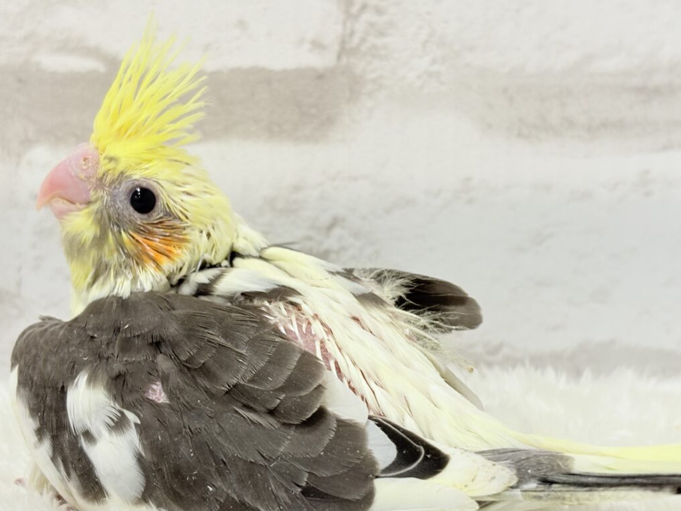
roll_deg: +0.9
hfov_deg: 31.7
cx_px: 316
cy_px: 280
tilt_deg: -10.9
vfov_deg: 24.0
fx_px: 1200
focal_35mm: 61
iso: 80
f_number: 1.6
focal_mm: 5.96
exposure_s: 1/100
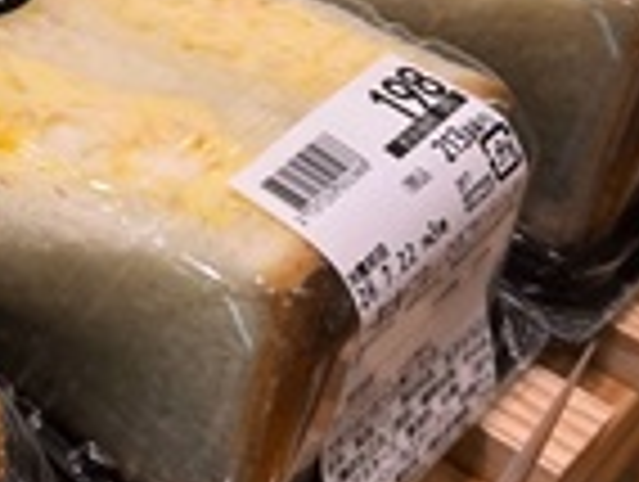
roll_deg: -0.3
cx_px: -446
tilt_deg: -42.5
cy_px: 196
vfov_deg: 16.8
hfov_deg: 18.4
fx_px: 1627
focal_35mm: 88
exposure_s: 1/1003
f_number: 1.6
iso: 64
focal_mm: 5.1
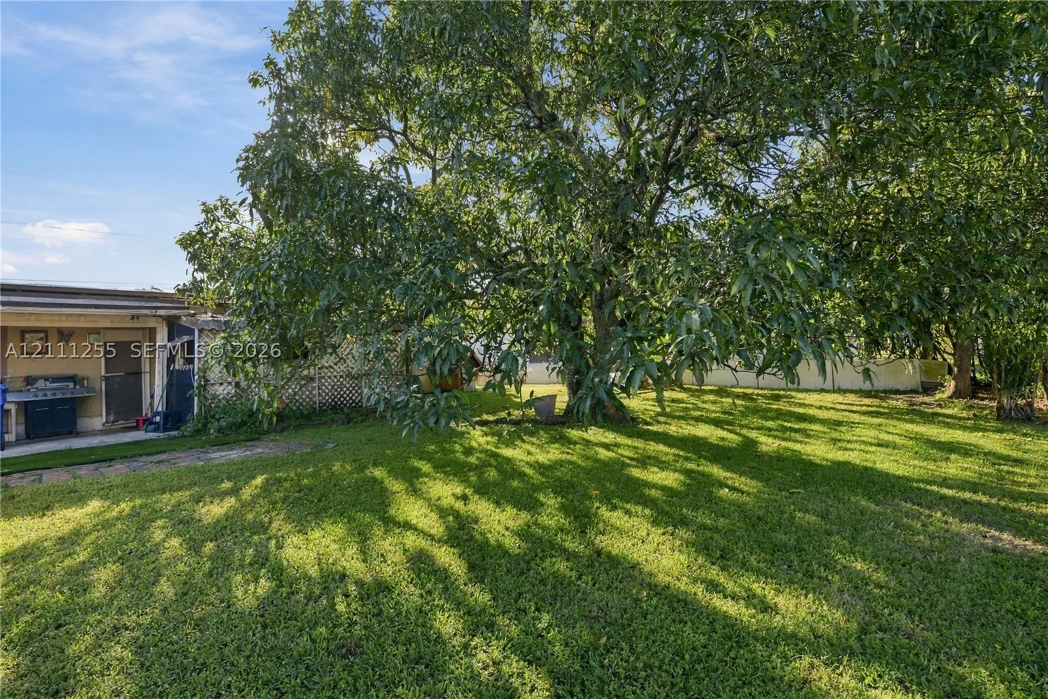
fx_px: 466
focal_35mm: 16
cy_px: 350
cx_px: 524
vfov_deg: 73.8
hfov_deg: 96.7
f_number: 11
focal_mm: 16
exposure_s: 1/125
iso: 320
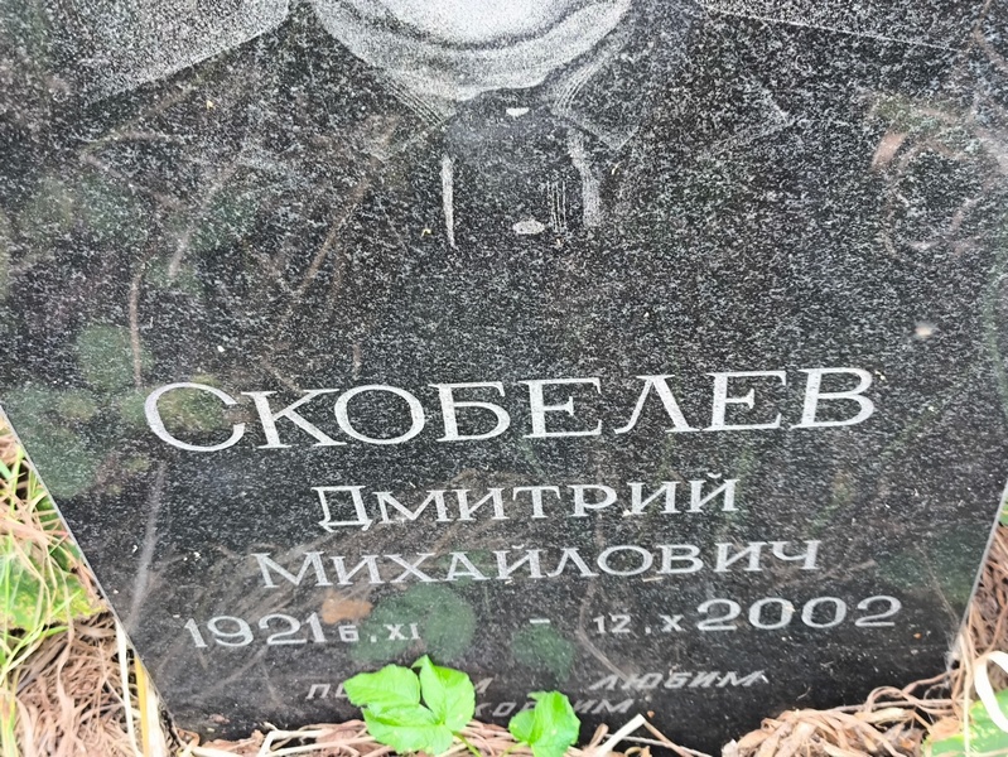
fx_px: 1457
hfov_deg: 38.2
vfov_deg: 29.1
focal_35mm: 50
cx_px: 504
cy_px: 378
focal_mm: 4.71
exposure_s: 1/60
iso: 80
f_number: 1.7
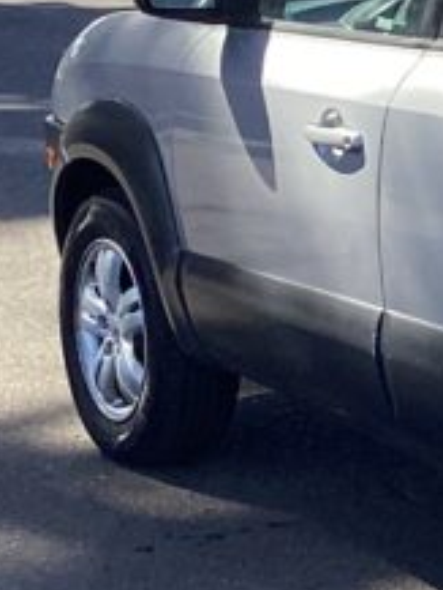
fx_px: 2489
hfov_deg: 9.5
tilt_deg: -11.6
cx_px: 894
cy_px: 296
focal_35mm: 146
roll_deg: -0.8
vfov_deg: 13.5
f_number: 2.4
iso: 25
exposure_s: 1/727
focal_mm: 3.3
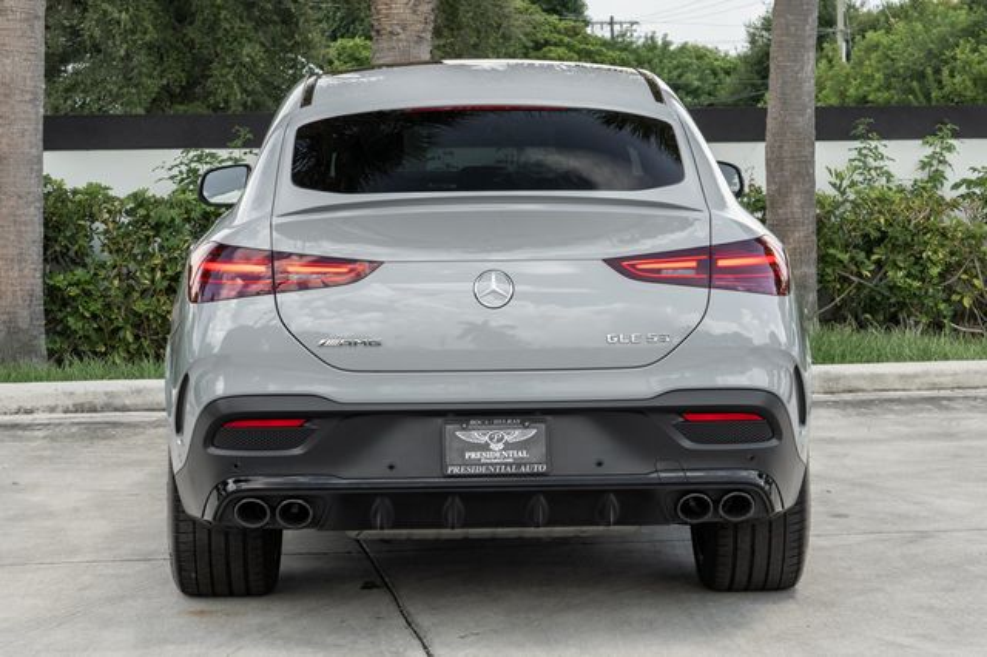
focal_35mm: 95
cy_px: 279
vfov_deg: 14.3
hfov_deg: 21.4
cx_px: 527
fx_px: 2613
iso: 100
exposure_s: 1/40
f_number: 8
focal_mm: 54
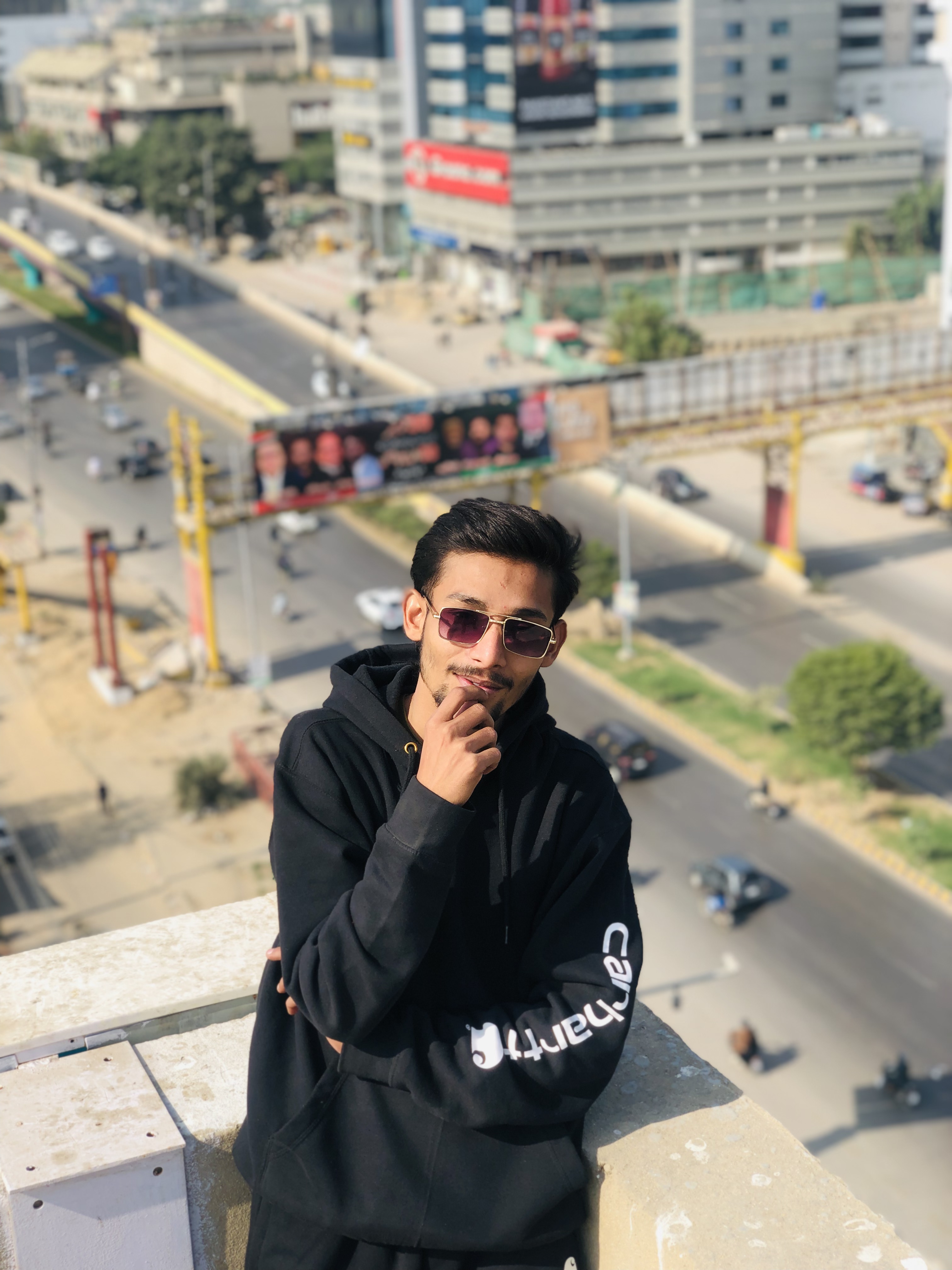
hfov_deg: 28.0
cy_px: 635
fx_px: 1907
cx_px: 476
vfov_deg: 36.8
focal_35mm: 52
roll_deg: +2.2
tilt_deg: -18.7
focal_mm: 6
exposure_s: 1/657
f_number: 2.4
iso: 16
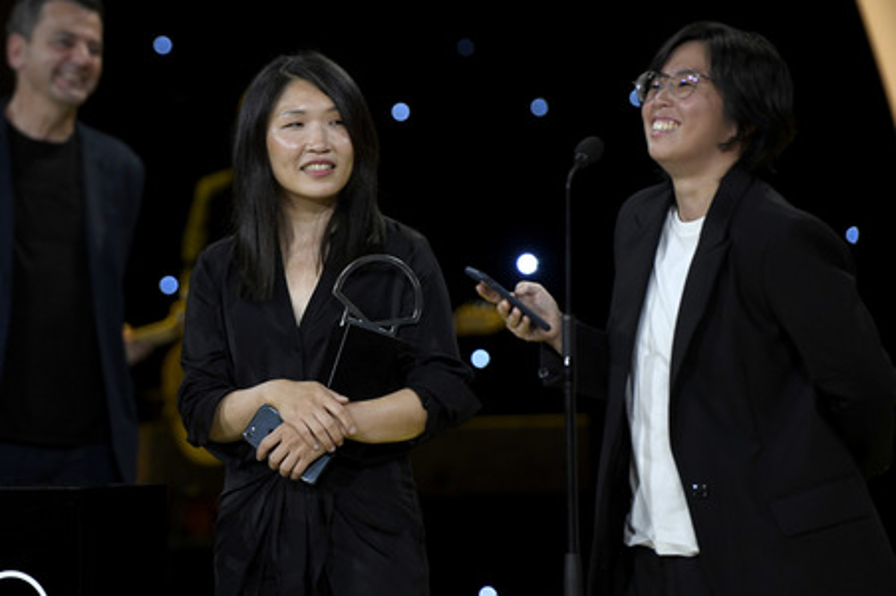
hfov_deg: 10.3
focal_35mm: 200
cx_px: 448
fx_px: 4974
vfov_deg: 6.9
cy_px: 298
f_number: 4
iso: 2000
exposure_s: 1/400
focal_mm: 200
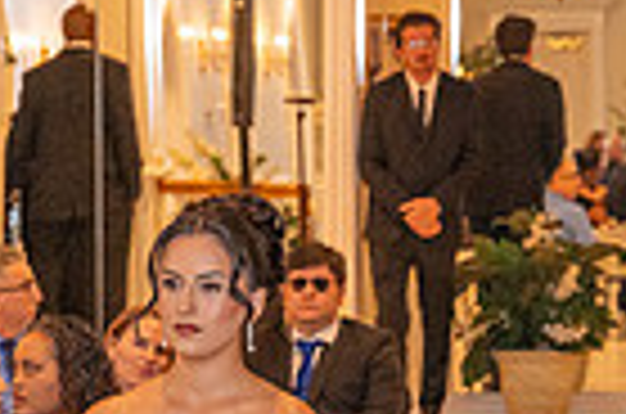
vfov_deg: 4.6
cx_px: -81
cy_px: 691
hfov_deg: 7.0
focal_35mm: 293
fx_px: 5083
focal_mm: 70
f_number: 3.2
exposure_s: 1/125
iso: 1600
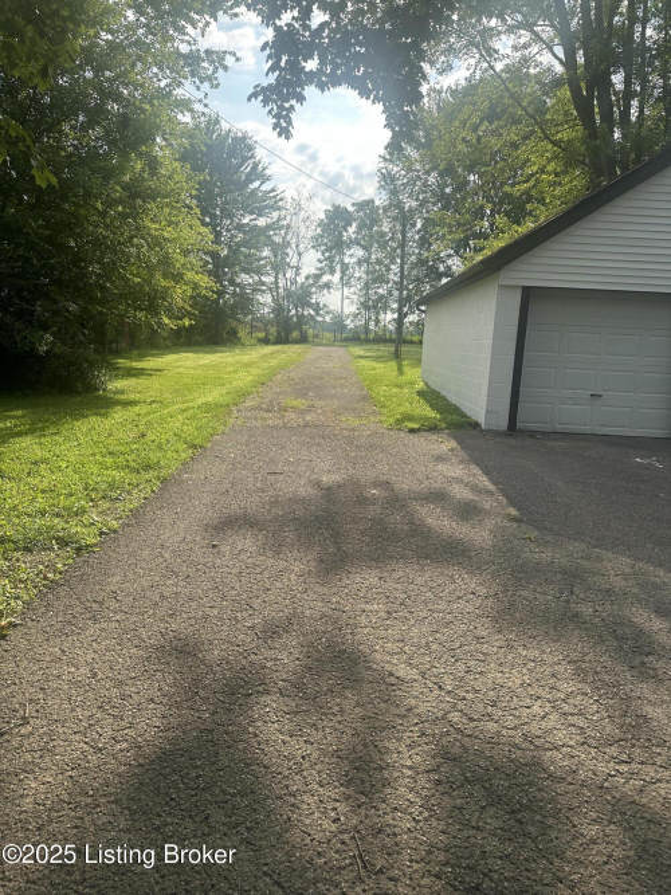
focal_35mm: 24
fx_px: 620
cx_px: 336
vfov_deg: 71.6
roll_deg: -1.8
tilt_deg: -10.7
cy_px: 448
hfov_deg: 56.8
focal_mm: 6.86
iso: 80
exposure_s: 1/2732
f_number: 1.78
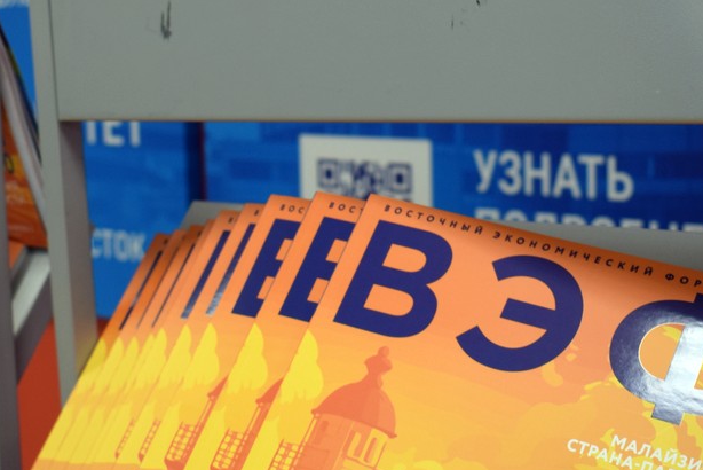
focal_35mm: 75
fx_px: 1465
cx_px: 289
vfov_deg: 18.1
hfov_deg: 26.9
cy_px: 140
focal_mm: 24
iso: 400
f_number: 4.5
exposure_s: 1/80
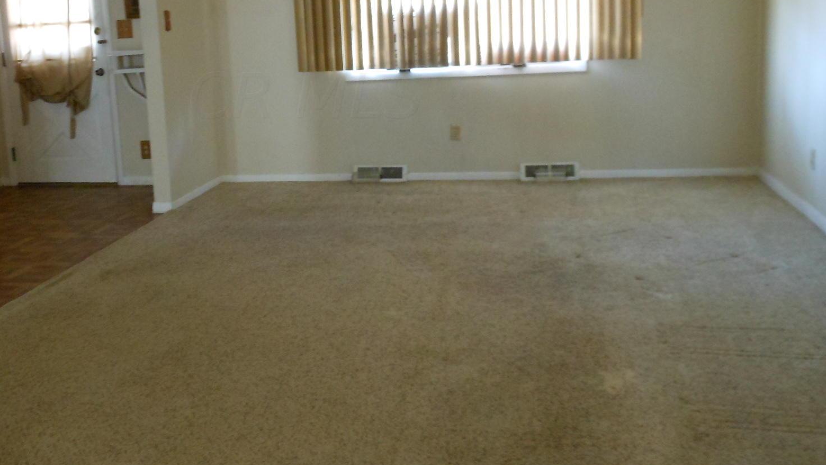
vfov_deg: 30.5
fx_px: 832
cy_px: 95
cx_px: 306
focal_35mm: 38
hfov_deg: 52.2
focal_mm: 4.5
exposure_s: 1/10
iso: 400
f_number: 3.2
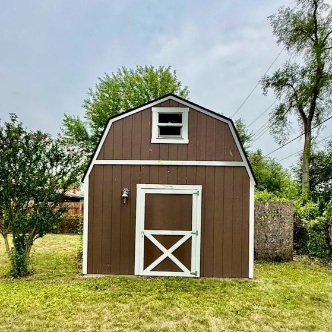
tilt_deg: +1.1
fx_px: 184
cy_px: 200
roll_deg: -1.6
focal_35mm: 17
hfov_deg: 84.0
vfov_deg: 82.9
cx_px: 168
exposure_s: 1/1050
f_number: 2.2
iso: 64
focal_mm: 2.22
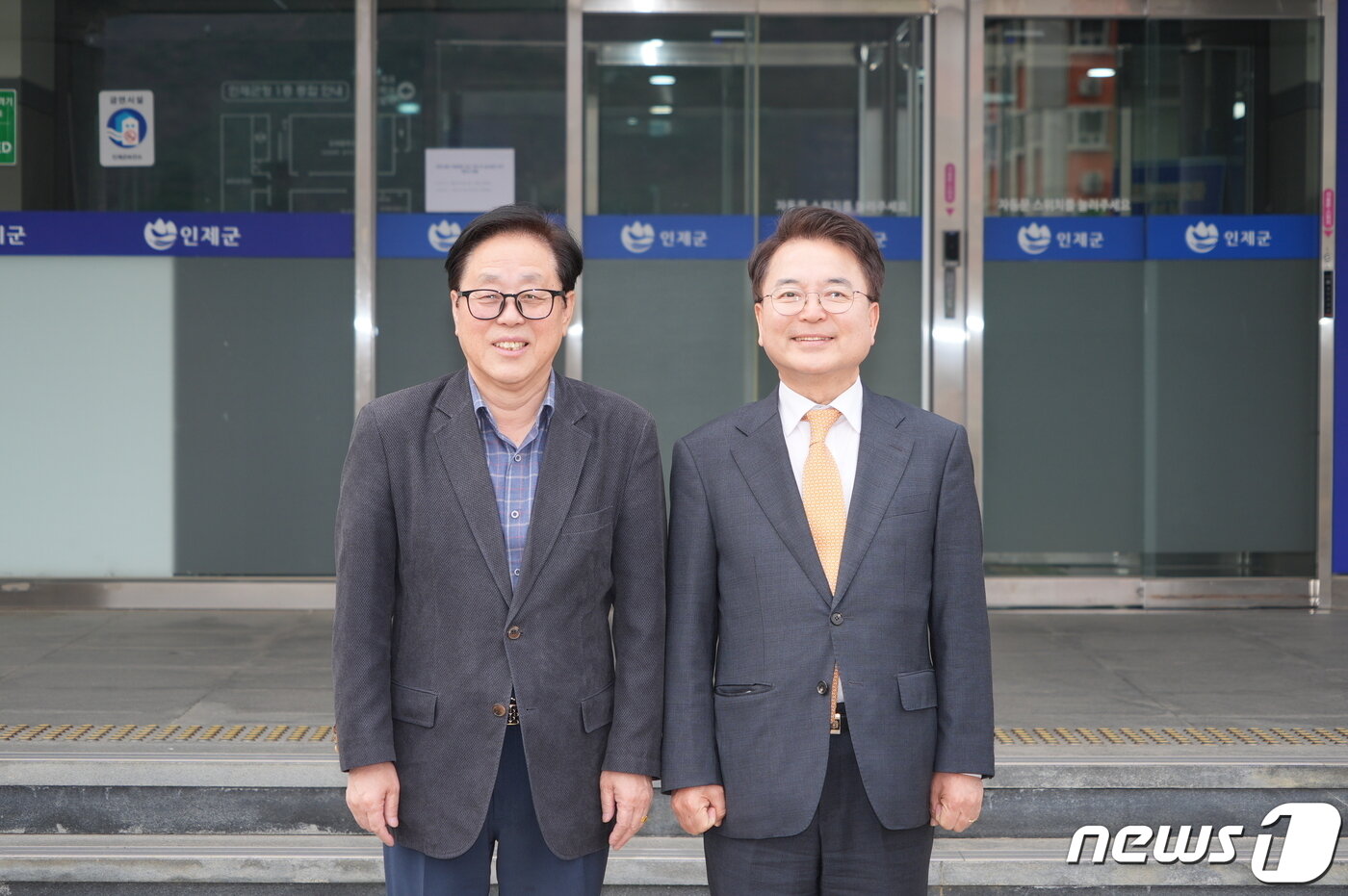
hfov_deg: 23.9
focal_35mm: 85
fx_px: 3180
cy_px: 448
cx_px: 674
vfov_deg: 16.0
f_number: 5.6
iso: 250
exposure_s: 1/250
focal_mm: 85
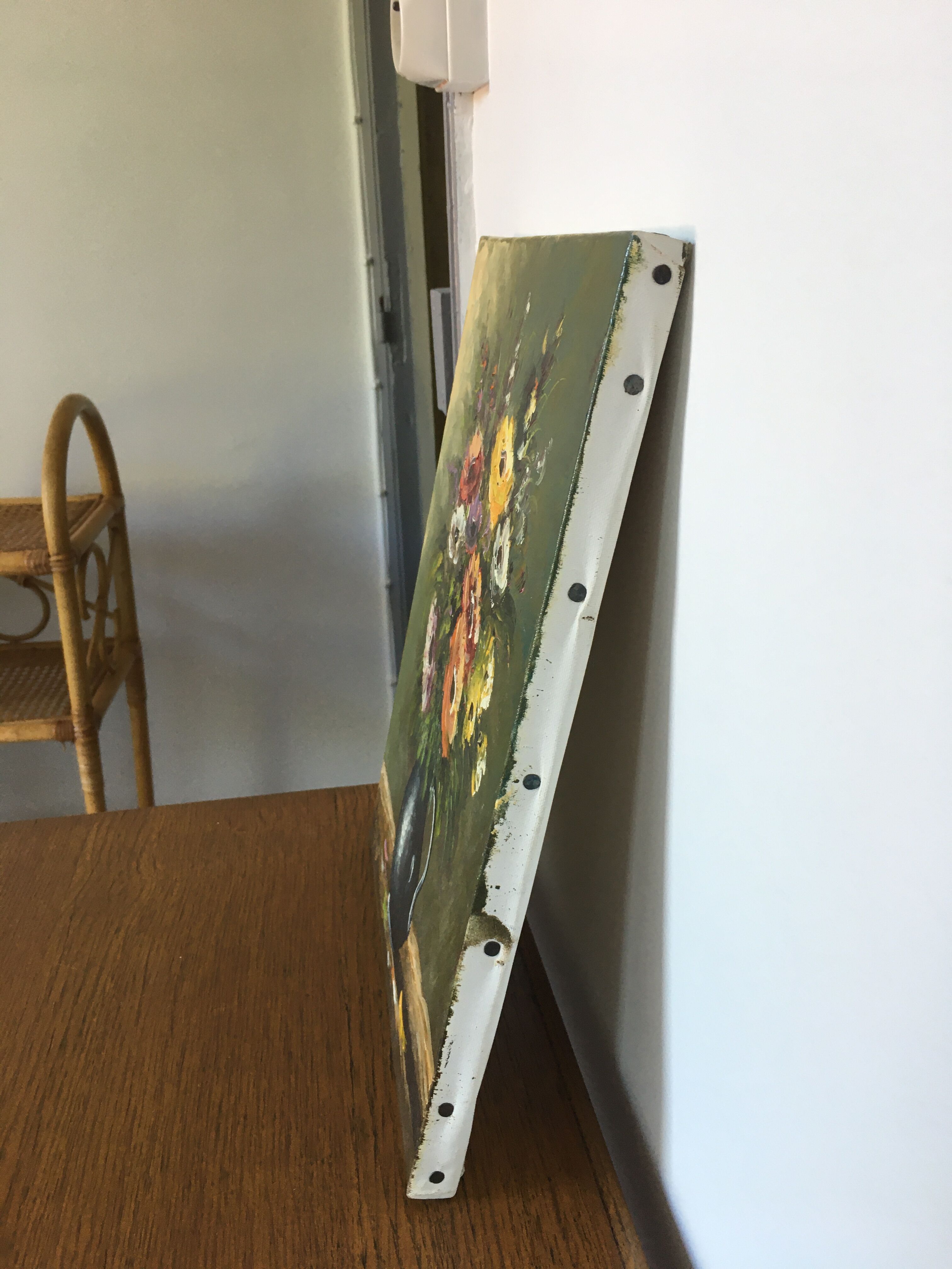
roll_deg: +2.7
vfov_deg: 61.7
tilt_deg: -19.2
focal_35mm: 29
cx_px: 476
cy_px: 634
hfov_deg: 48.2
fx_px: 1063
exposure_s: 1/33
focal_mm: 4.15
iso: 64
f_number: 2.2
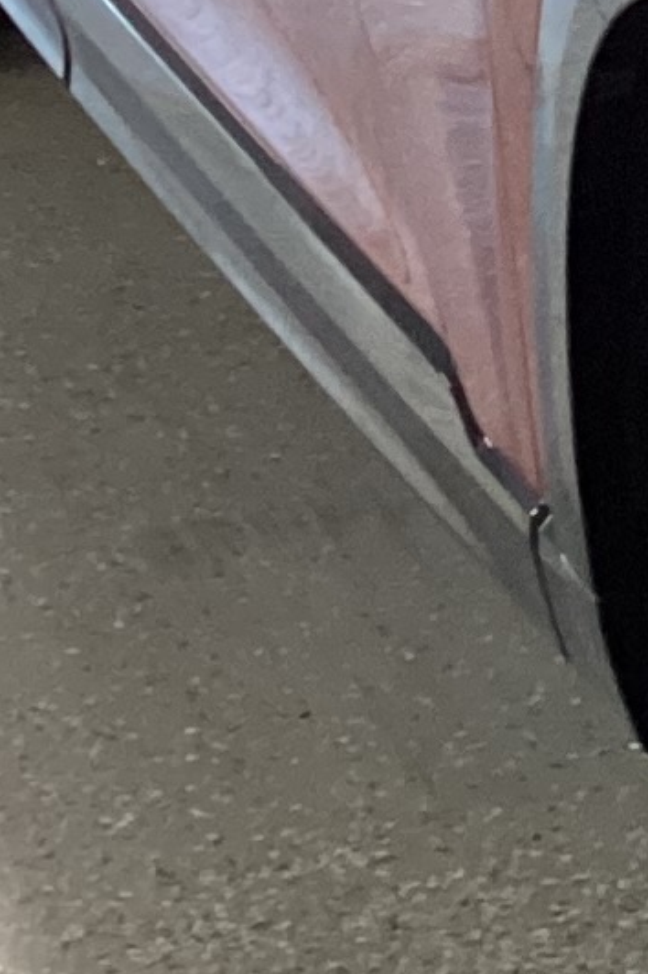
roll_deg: +0.4
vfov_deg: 10.3
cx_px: 2045
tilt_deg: -20.6
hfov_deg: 6.3
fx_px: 5353
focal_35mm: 198
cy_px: 35
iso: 320
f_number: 2.4
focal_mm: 3.3
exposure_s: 1/33
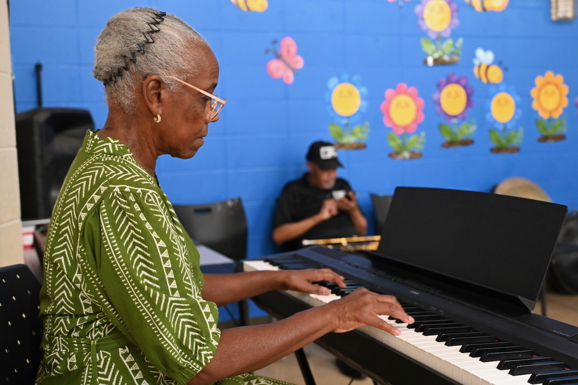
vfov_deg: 30.5
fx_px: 706
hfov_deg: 44.5
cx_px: 289
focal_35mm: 44
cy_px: 192
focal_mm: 44
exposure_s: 1/80
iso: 3200
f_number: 4
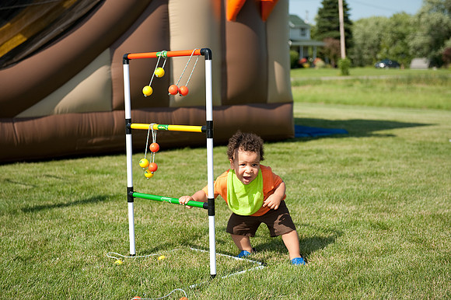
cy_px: 150
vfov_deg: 21.9
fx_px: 776
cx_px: 226
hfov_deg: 32.4
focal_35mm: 62
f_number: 4
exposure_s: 1/2500
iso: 250
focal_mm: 62
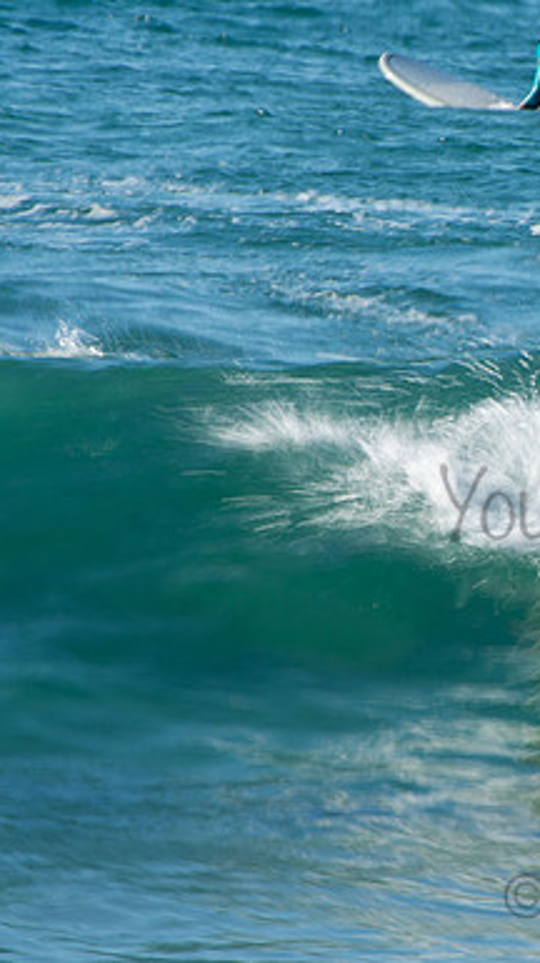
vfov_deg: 2.3
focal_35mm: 948
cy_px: 482
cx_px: 698
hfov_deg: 1.3
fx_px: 24179
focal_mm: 400
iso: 100
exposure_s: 1/20
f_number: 22
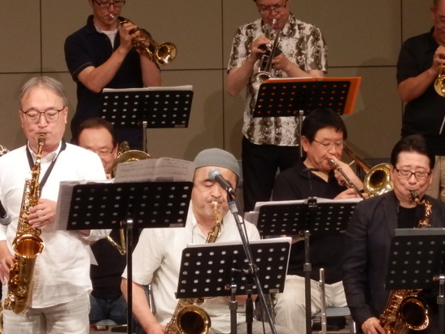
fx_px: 4348
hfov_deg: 5.9
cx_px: 236
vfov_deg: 4.4
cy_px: 235
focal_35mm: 338
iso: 400
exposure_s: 1/40
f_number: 5.8
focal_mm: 33.2
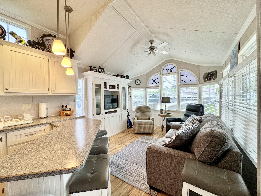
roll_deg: +0.8
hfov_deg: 102.1
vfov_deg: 85.7
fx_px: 106
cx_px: 130
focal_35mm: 14
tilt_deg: -0.7
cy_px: 98
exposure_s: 1/120
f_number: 2.2
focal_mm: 2.22
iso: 125
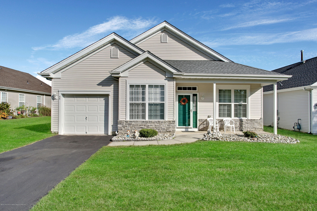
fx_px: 167
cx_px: 158
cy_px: 106
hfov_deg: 86.9
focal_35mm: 19
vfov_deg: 64.5
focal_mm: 19
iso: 100
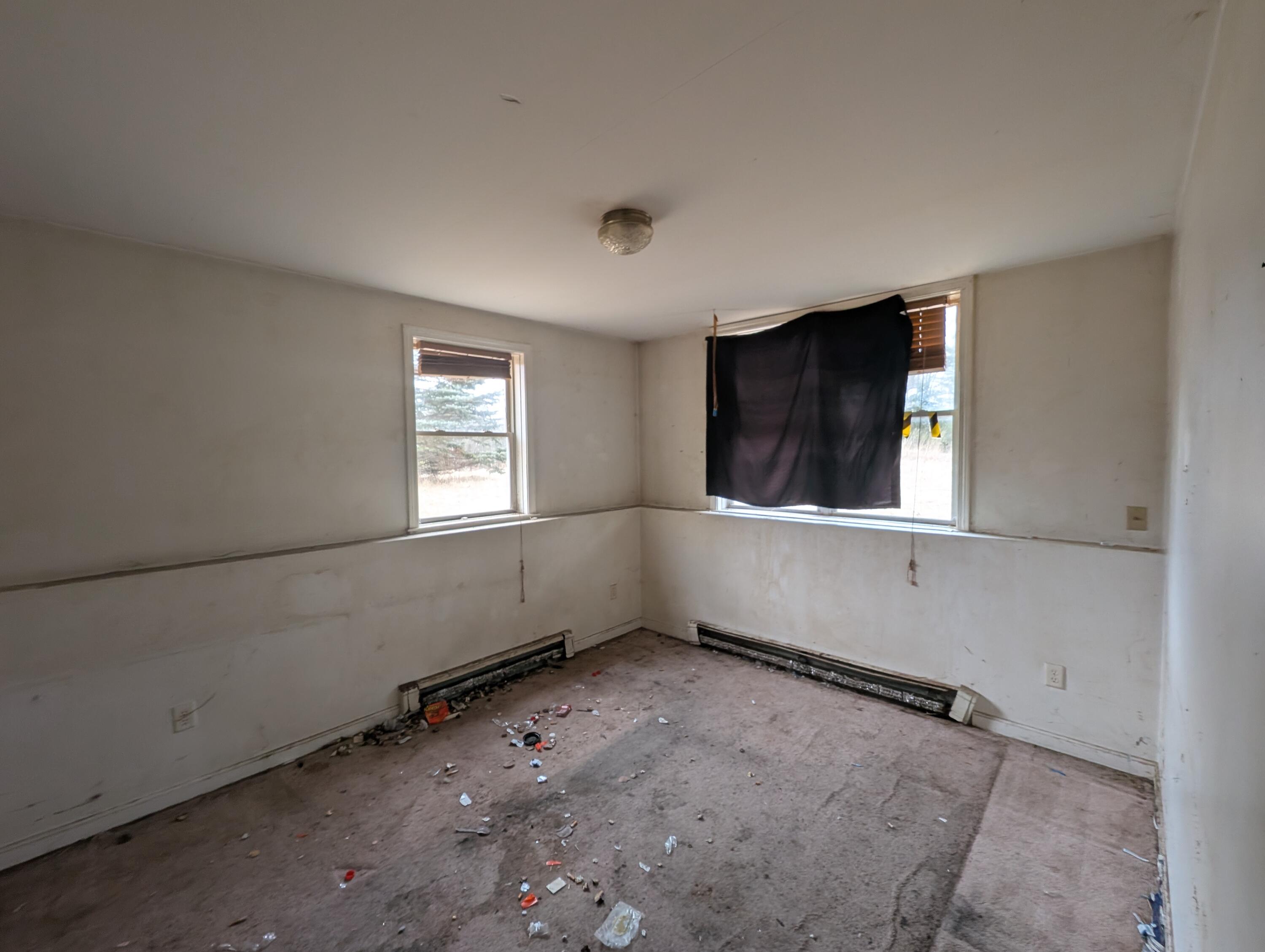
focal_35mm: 13
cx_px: 632
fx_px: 476
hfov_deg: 106.1
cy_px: 476
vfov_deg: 90.0
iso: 58
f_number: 2.2
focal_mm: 1.95
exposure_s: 1/41.4
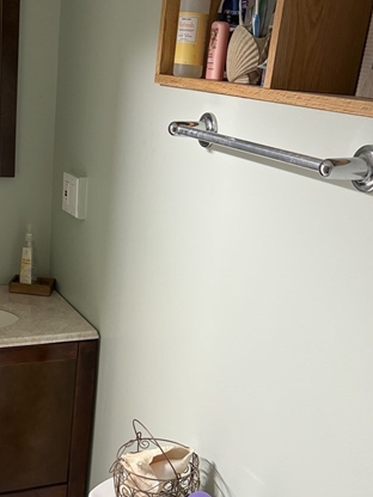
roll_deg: -5.6
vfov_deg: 39.2
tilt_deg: -19.7
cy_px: 326
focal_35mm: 48
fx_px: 690
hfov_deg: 30.0
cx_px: 118
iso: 200
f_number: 1.6
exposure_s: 1/60
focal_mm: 5.96
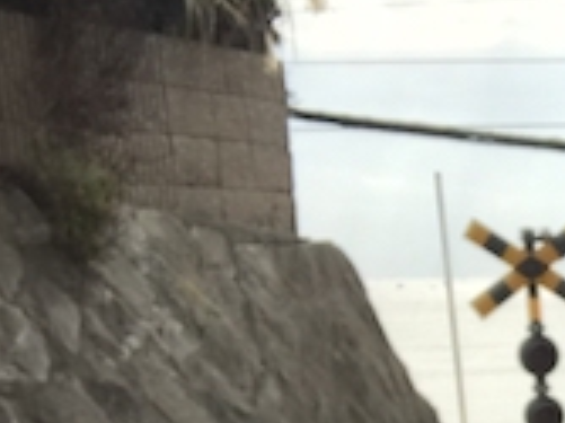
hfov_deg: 15.7
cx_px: 853
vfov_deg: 11.9
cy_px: 746
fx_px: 1876
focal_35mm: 115
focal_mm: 2.87
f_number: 2.2
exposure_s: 1/312
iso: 25
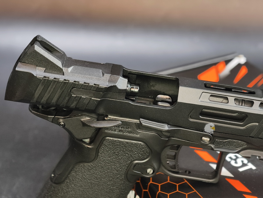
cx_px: 132
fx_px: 647
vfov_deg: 17.4
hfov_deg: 23.0
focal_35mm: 85
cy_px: 99
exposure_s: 1/10
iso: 920
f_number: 2.67
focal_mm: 22.48
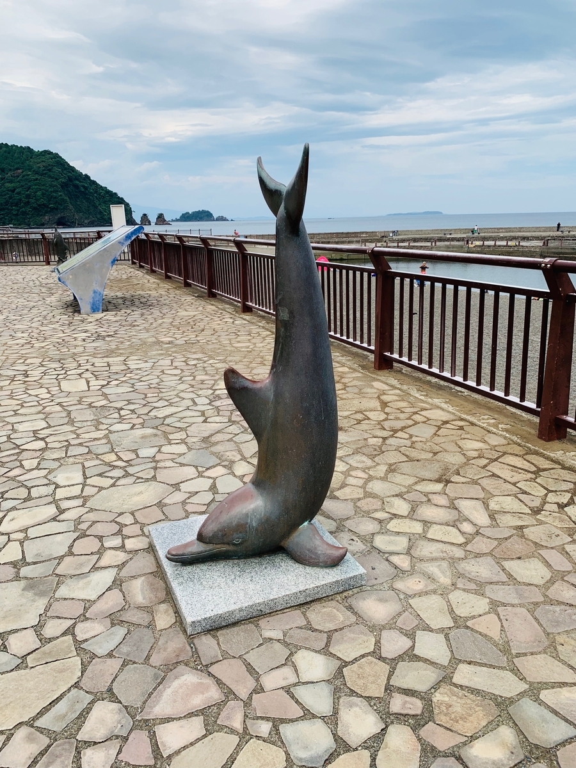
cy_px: 384
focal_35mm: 26
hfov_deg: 53.1
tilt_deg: -15.0
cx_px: 288
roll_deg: +1.5
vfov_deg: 67.3
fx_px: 577
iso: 25
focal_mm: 4.25
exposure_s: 1/2364
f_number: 1.8
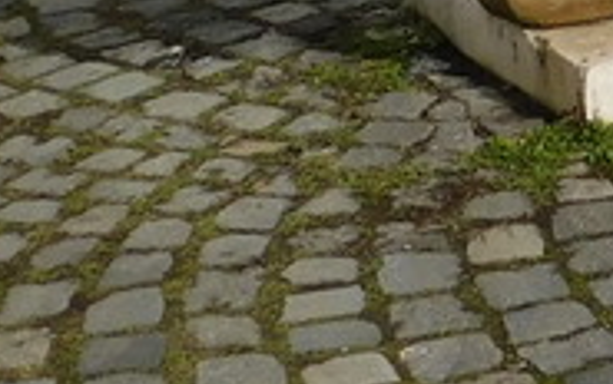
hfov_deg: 12.2
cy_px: -715
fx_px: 2642
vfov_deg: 7.4
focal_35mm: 158
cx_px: 1090
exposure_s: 1/640
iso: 125
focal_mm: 4
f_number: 6
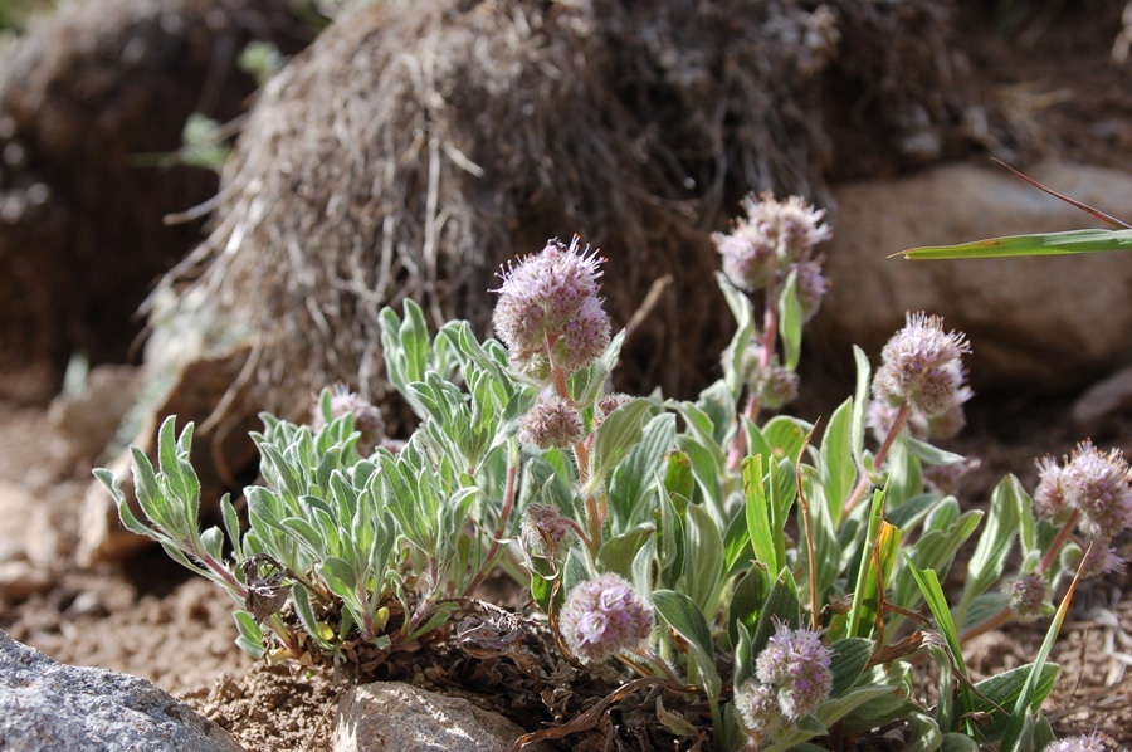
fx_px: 2262
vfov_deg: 18.9
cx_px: 566
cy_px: 376
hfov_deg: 28.1
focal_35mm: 72
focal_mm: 48
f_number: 8
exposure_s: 1/250
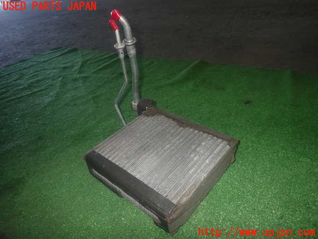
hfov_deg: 69.4
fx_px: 230
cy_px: 120
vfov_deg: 54.9
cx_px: 159
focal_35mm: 25
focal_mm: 4.5
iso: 200
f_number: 5.6
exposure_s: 1/30
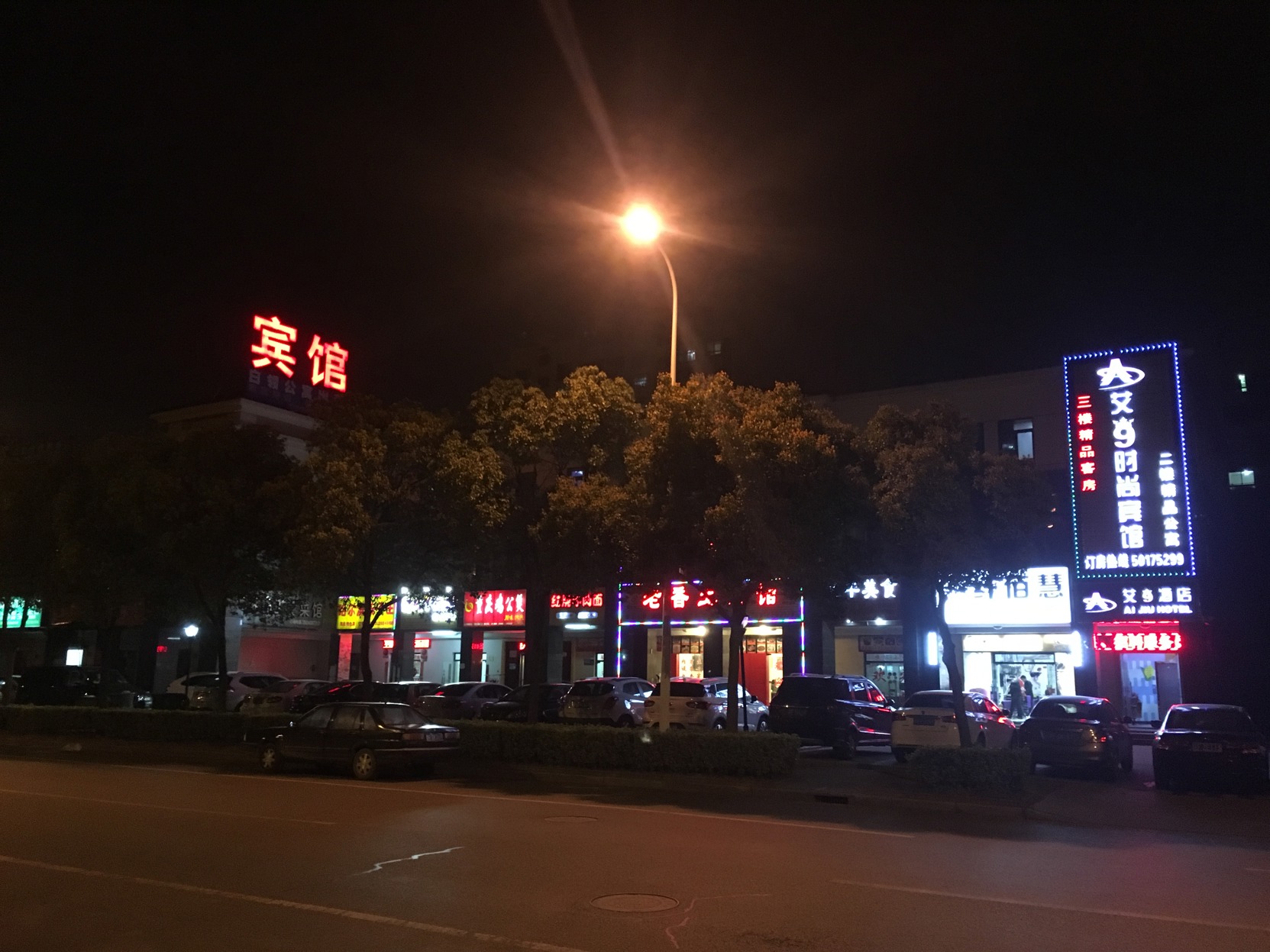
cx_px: 635
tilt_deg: +10.8
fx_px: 1064
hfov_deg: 61.7
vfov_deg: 48.2
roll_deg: -1.7
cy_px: 476
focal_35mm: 29
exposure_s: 1/17
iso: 250
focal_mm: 4.15
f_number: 2.2
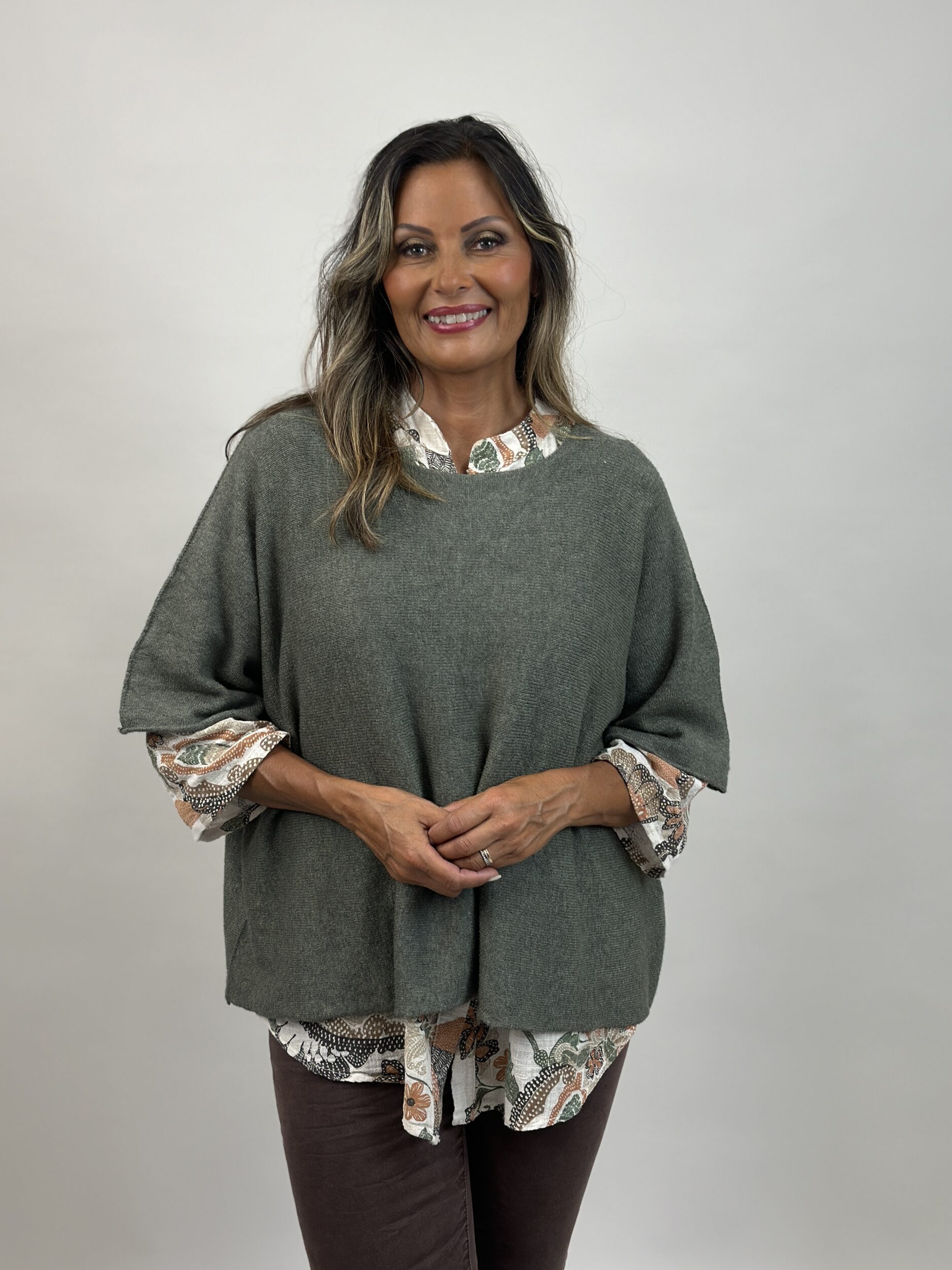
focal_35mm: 49
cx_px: 475
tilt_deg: -9.7
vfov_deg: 38.9
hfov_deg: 29.7
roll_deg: -0.2
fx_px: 1797
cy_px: 626
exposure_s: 1/100
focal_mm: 6.86
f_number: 1.78
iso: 80
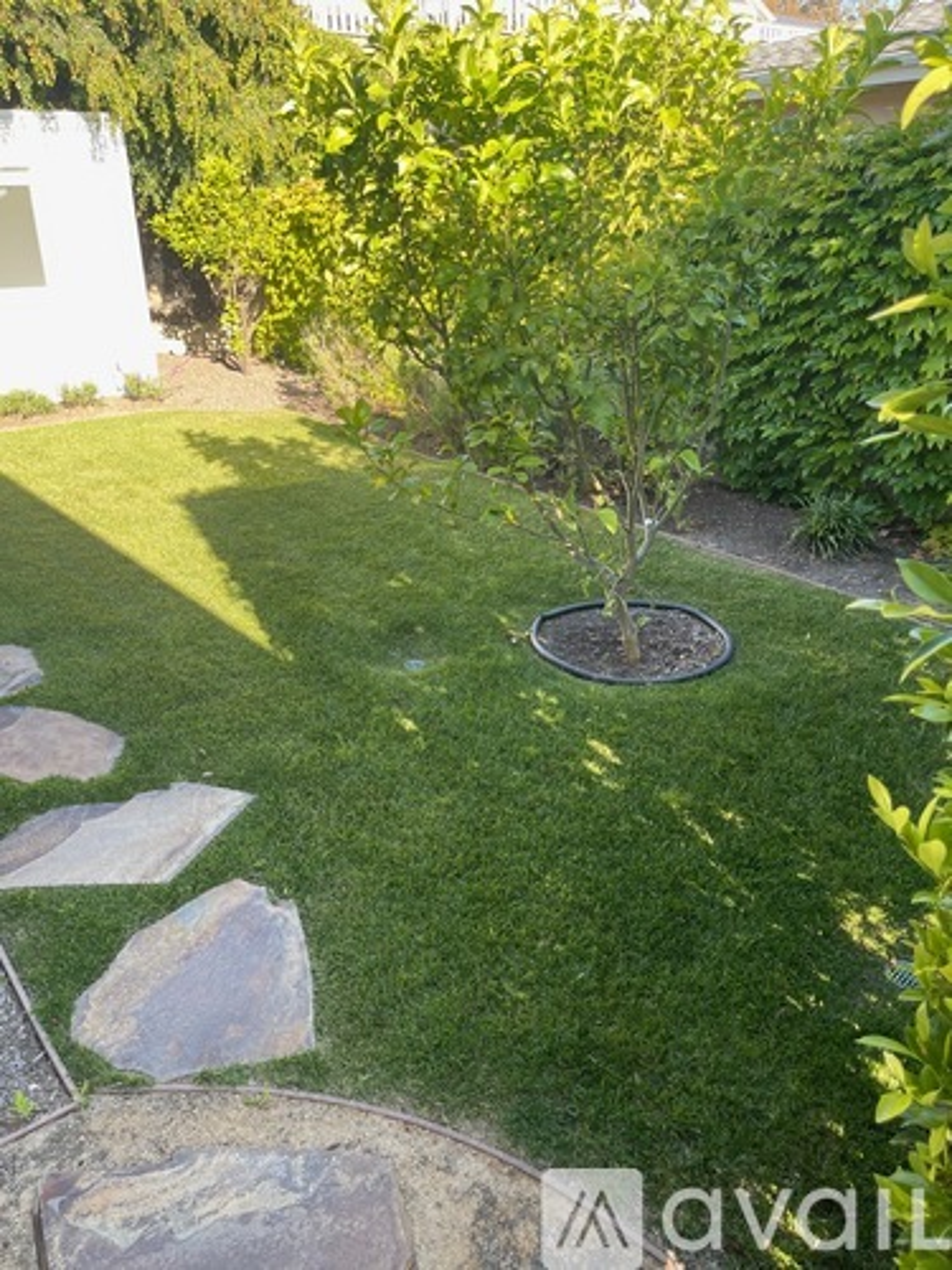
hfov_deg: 53.1
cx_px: 476
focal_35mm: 26
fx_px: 953
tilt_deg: -23.3
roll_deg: +1.0
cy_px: 635
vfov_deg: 67.3
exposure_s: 1/231
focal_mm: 5.1
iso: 32
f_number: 1.6
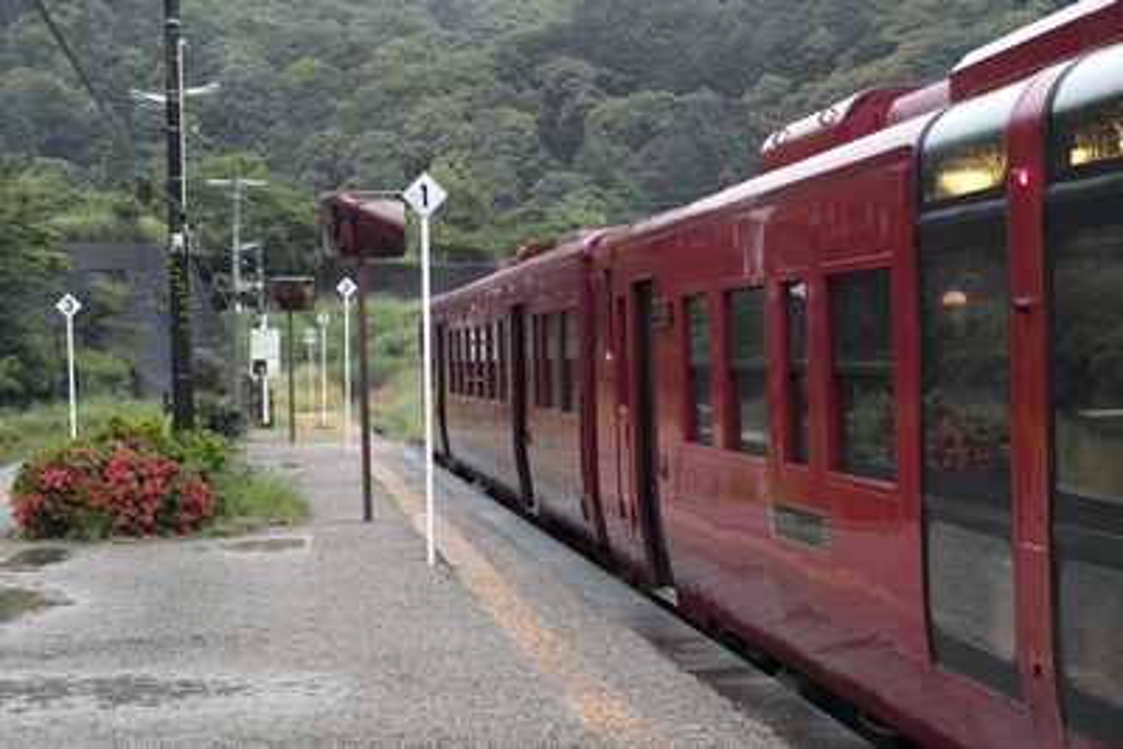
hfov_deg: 27.0
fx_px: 2340
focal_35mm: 75
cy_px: 374
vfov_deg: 18.2
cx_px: 562
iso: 400
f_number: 6.3
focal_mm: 50
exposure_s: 1/60
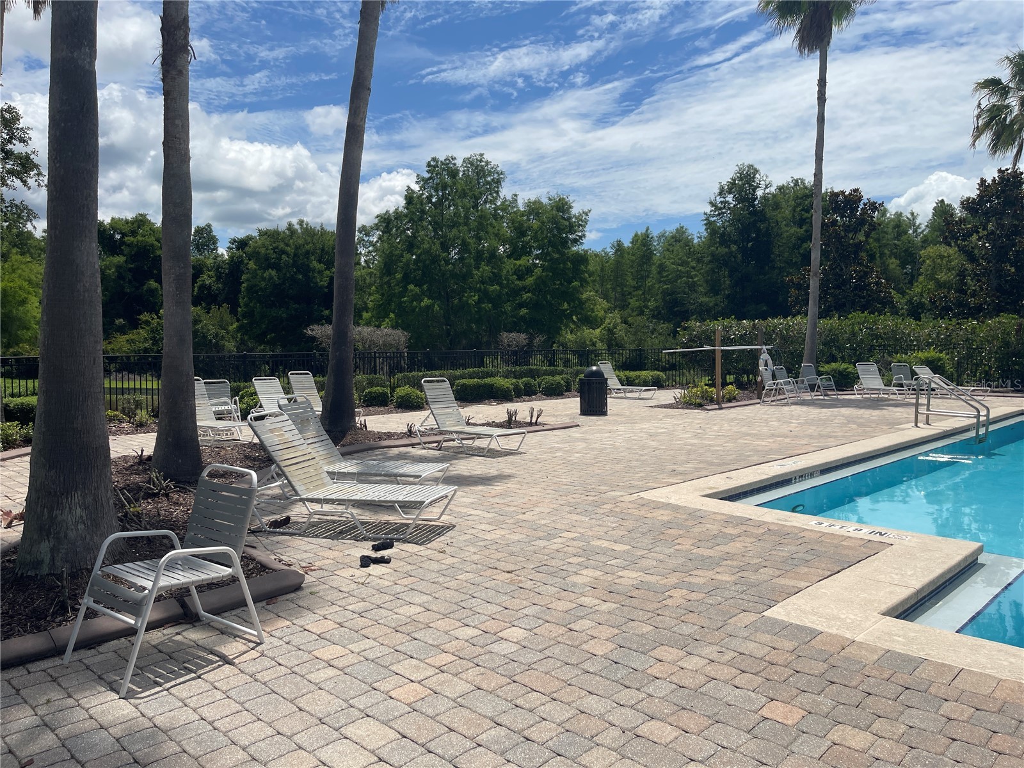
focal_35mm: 25
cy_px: 384
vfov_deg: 54.9
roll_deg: +1.2
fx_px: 740
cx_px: 512
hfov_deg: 69.4
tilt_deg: -4.4
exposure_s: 1/6993
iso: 32
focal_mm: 5.1
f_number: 1.6
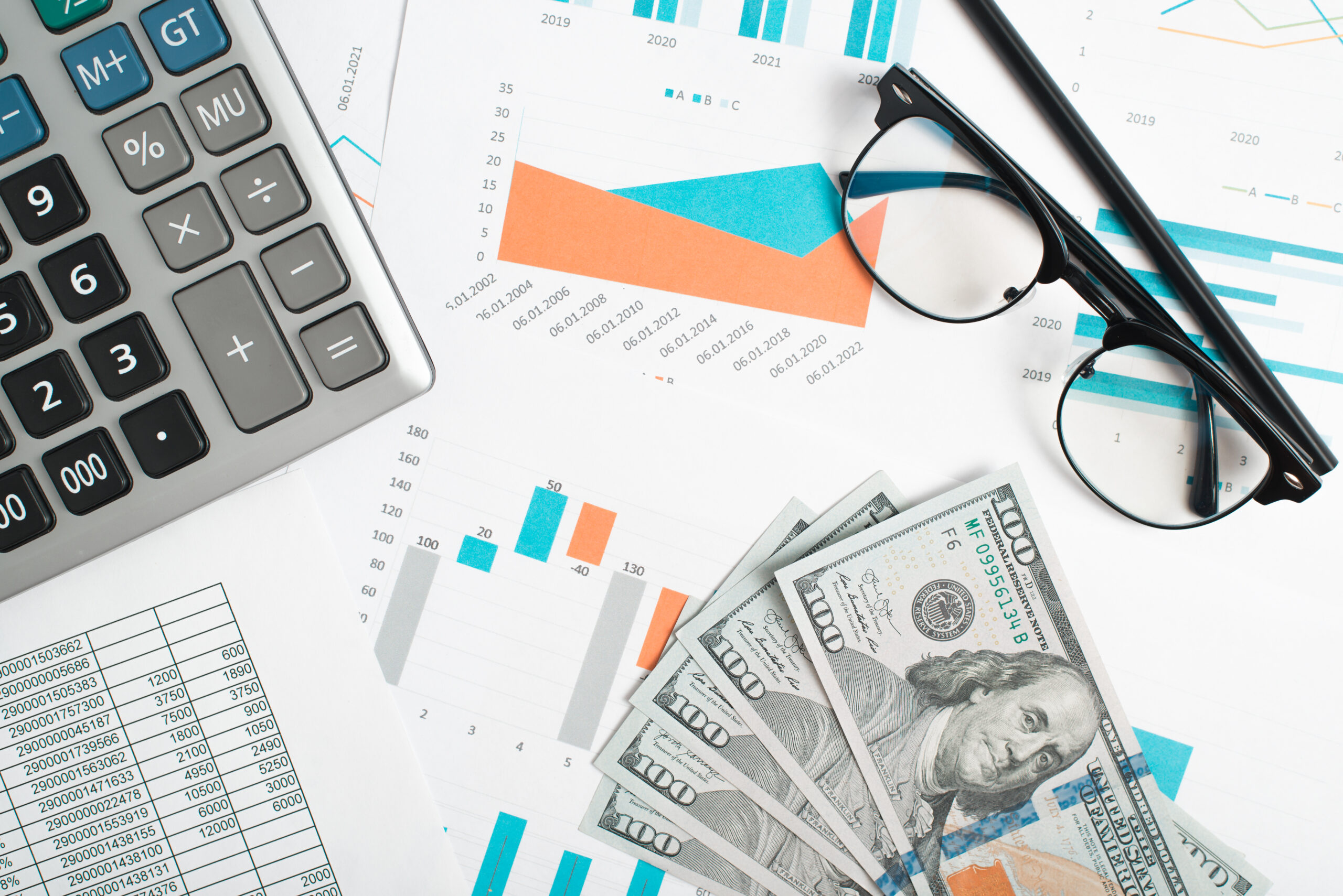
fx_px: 1866
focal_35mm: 50
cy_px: 448
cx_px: 672
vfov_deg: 27.0
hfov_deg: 39.6
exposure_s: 1/160
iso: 100
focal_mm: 50
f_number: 5
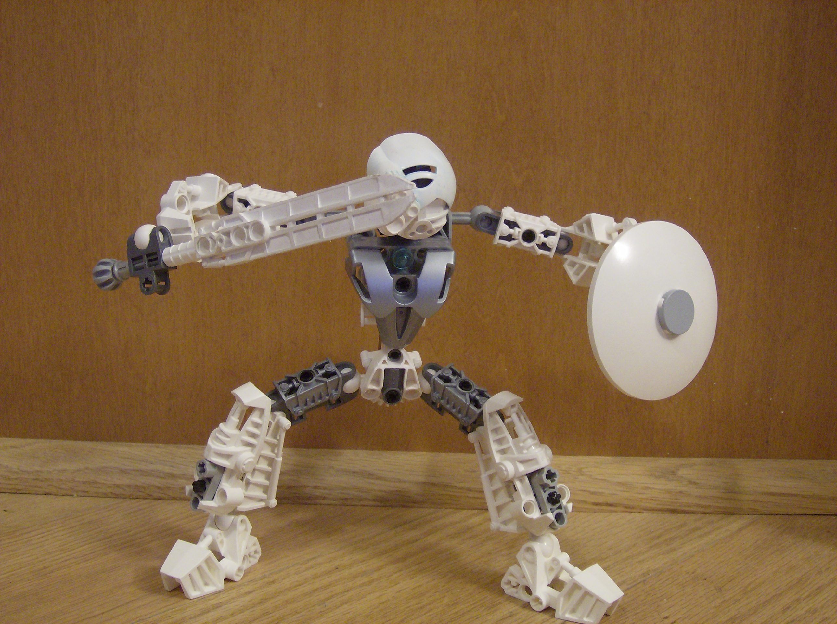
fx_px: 1110
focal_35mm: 46
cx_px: 418
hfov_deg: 41.3
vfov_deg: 31.4
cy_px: 312
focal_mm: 7.7
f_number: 3.1
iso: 200
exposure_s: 1/6.51
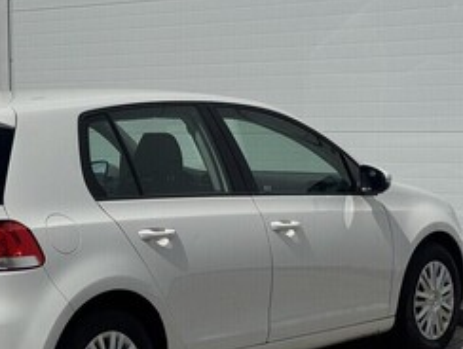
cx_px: 104
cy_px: 213
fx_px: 1447
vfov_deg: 13.7
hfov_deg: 18.0
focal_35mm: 108
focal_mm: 6.76
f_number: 1.78
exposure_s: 1/15385
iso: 64
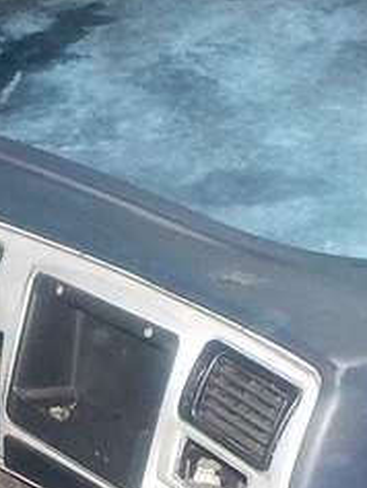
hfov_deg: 17.4
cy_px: 472
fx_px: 1144
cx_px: -72
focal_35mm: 81
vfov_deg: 23.3
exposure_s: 1/30
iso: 720
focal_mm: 4.1
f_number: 3.3
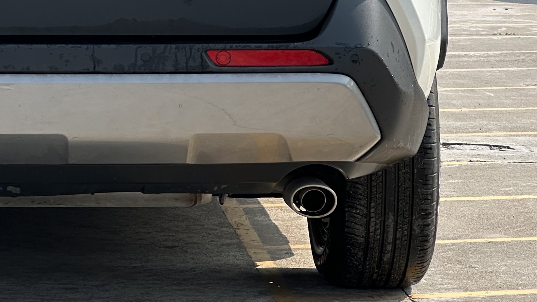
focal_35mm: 214
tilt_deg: -2.3
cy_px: -55
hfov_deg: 10.0
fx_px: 3047
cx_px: 3
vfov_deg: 5.6
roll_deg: +0.0
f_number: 2.8
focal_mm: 9
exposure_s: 1/455
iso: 32
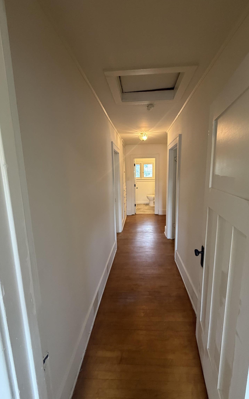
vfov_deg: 101.5
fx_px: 163
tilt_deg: -9.8
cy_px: 200
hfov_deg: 74.7
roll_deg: +1.2
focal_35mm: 15
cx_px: 133
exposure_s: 1/60
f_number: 2.2
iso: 320
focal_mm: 2.22
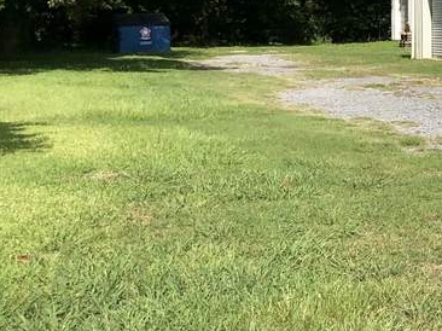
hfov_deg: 17.8
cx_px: 673
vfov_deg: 14.9
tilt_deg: +0.0
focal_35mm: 98
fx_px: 1251
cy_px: 33
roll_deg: +1.4
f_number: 1.8
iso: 20
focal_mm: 3.99
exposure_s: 1/2857
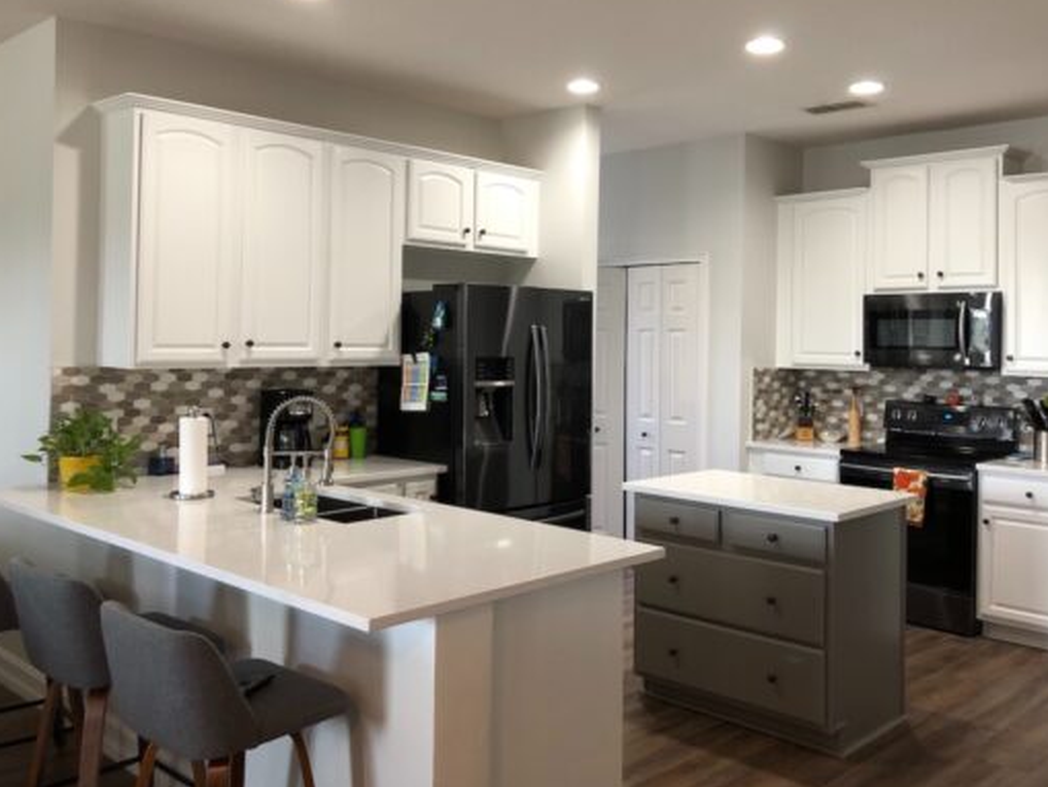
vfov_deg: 42.8
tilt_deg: +0.7
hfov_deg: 55.3
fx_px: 999
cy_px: 336
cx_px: 539
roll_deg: -1.6
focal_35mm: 33
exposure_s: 1/15
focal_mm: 3.99
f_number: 1.8
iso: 50
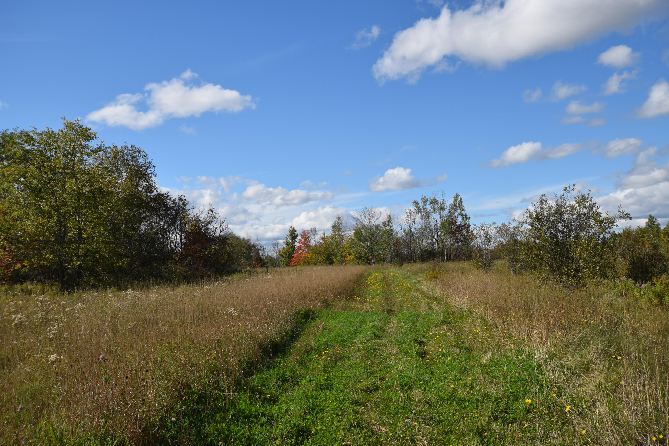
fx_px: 669
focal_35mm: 36
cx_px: 334
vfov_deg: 36.9
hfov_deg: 53.1
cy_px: 223
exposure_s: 1/400
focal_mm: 24
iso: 200
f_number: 10
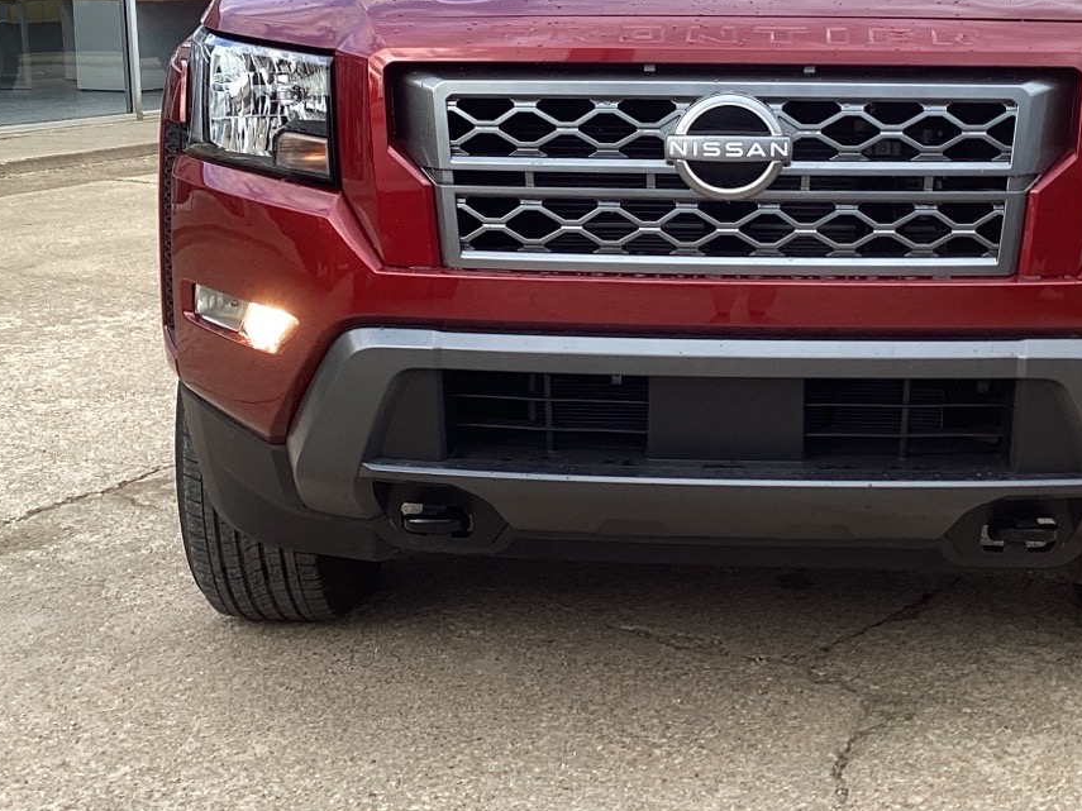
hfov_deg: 33.2
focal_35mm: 58
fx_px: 1813
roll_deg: +1.7
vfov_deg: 25.0
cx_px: 629
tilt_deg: -10.7
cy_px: 219
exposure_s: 1/120
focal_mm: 3.3
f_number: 2.4
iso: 40
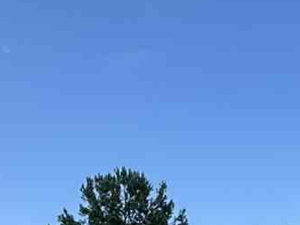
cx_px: 238
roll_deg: +3.0
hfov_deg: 22.7
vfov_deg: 14.9
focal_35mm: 85
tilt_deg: -0.4
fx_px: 737
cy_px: 415
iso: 40
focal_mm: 2.22
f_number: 2.2
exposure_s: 1/464
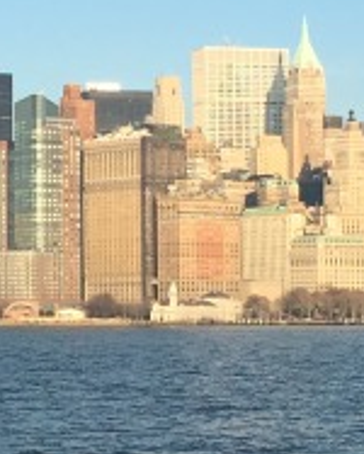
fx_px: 2084
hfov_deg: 9.9
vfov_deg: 12.4
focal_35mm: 155
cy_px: 180
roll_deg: +0.0
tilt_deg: +3.3
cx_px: -24
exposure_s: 1/1202
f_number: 2.2
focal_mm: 4.15
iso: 25
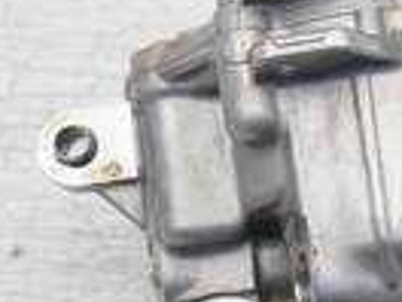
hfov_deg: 16.0
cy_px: 210
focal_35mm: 116
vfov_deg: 12.7
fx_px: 1347
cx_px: 530
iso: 200
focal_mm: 16
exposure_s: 1/100
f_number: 4
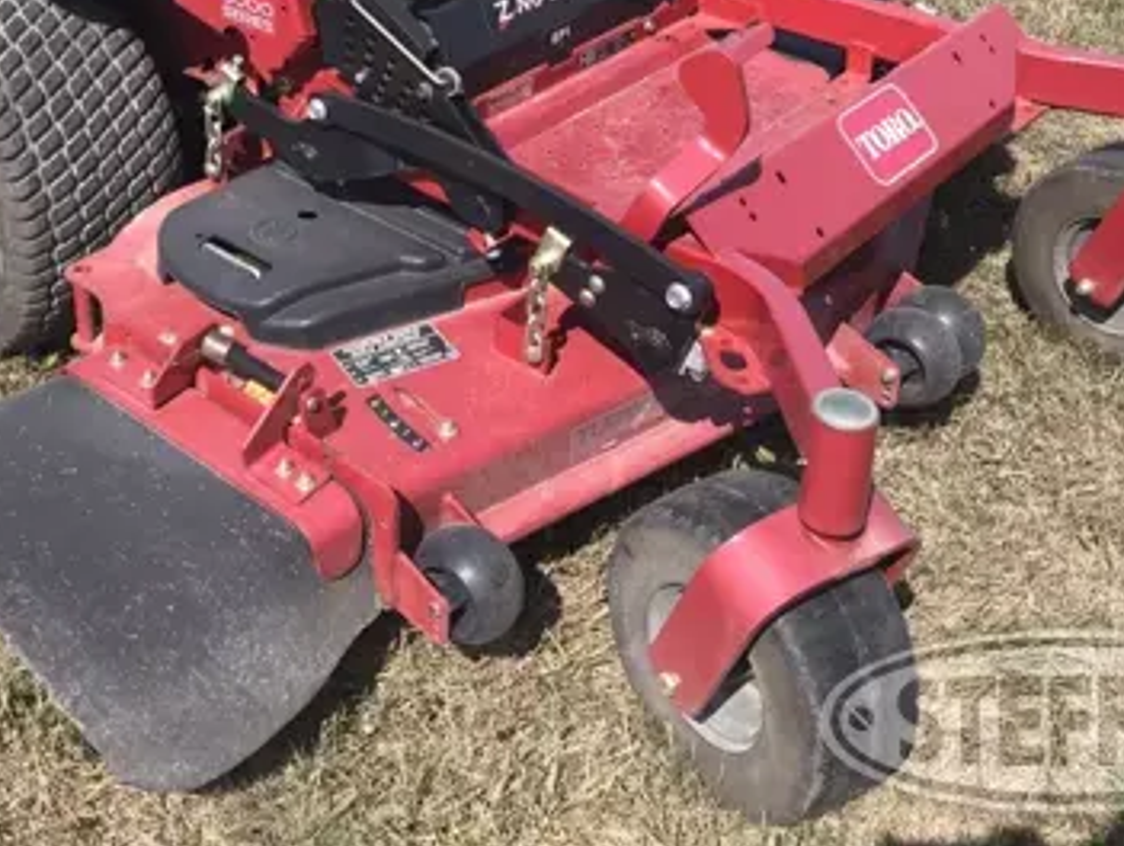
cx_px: 362
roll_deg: -0.1
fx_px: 1658
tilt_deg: -27.4
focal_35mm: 51
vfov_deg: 27.5
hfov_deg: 37.0
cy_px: 80
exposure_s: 1/1623
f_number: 1.8
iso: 20
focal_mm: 3.99
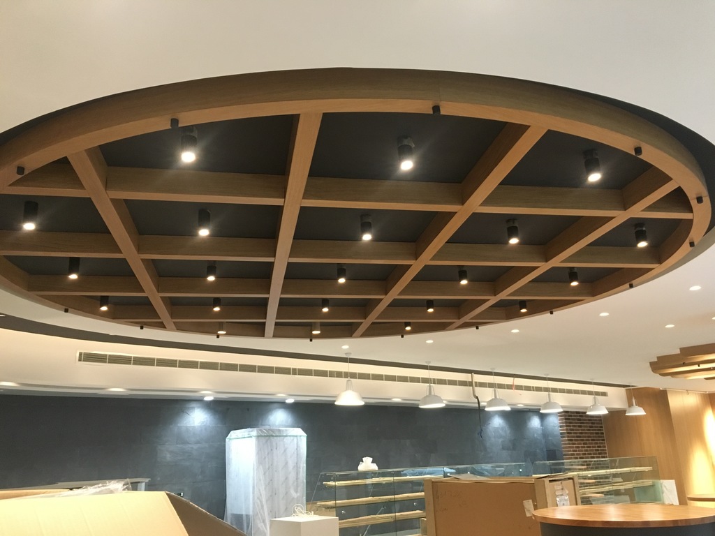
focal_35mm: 29
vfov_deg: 48.2
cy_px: 268
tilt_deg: +16.7
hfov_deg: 61.7
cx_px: 358
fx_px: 599
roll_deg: +2.6
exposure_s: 1/25
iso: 200
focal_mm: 4.15
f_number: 2.2
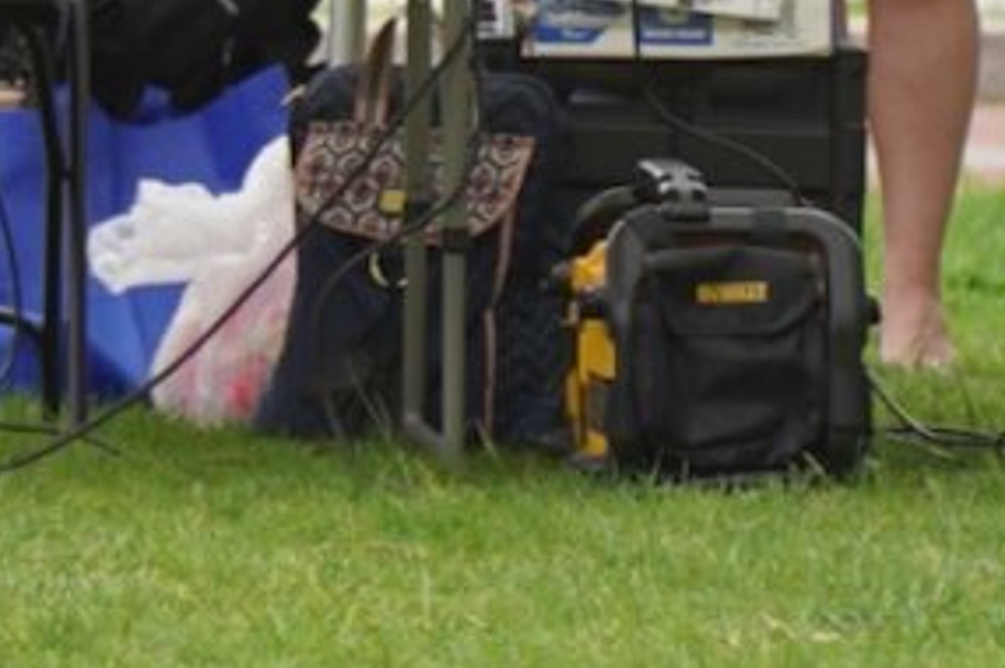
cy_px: -566
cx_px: 84
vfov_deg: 1.3
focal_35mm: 1021
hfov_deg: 2.0
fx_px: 28470
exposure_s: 1/320
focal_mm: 180
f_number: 4
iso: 100
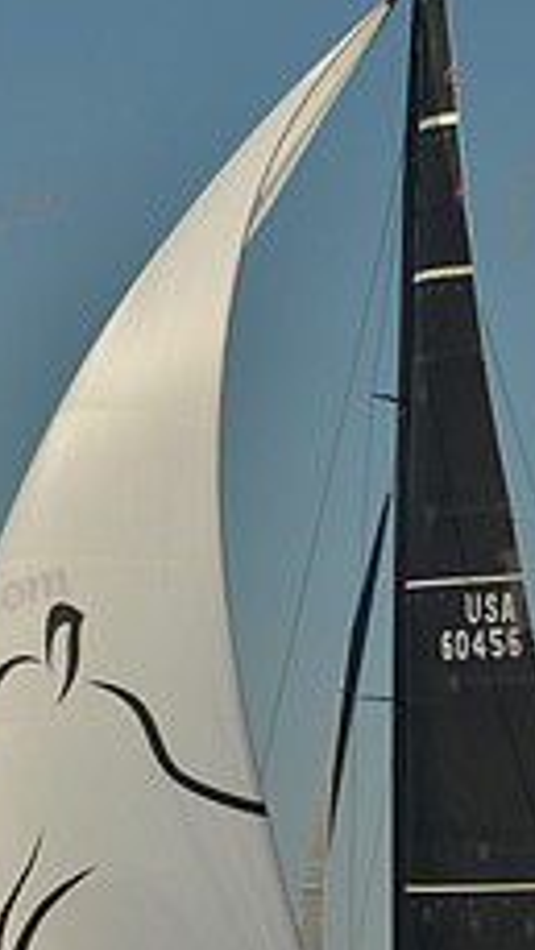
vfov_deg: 7.7
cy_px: 801
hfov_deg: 4.4
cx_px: 284
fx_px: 7029
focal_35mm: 279
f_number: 7.1
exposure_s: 1/800
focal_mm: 105
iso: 200
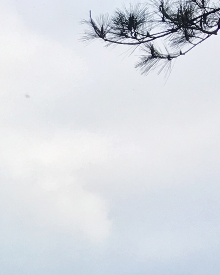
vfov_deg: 11.5
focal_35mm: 154
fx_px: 1253
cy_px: 517
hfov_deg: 9.4
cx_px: -217
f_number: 2.2
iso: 25
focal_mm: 4.15
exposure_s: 1/578
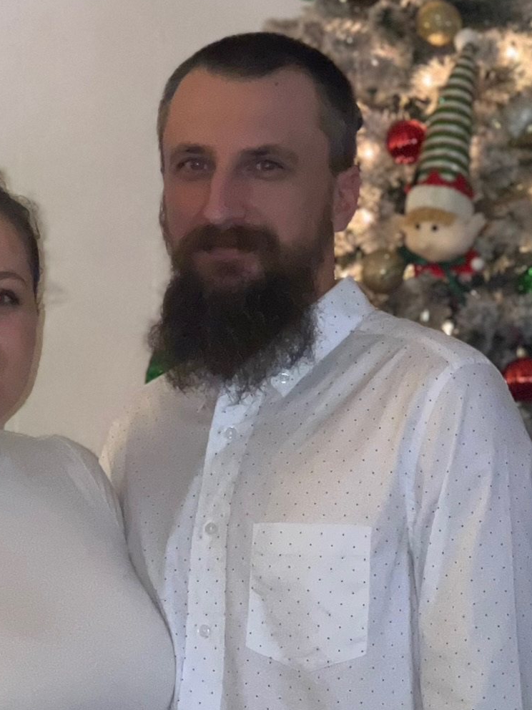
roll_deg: -0.8
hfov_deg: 9.3
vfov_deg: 12.4
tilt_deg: +1.0
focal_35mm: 159
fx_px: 3258
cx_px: 152
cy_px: 316
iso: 1000
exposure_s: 1/34
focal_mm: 9
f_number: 2.8
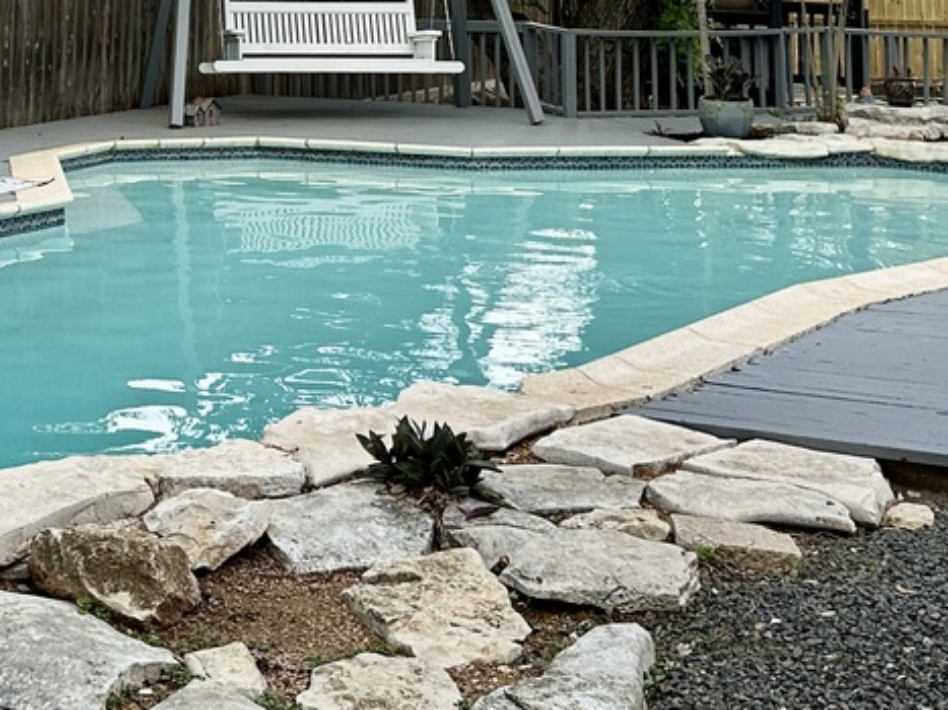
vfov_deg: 18.5
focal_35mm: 74
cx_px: 138
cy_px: -205
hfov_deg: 25.7
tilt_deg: +3.6
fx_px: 2026
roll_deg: -0.4
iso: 80
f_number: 1.78
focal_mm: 6.86
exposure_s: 1/1473
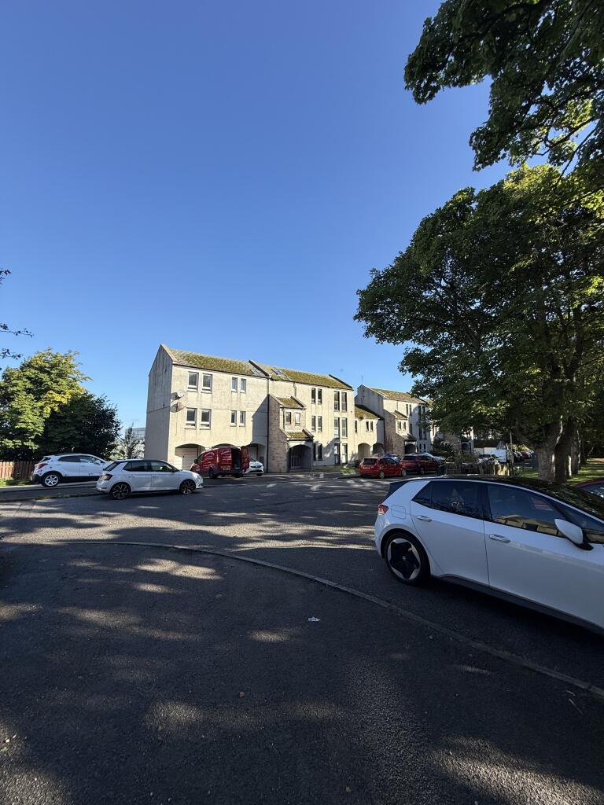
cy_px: 402
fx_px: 326
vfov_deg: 102.1
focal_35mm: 14
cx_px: 302
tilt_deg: +6.5
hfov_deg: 85.7
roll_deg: -0.1
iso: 50
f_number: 2.2
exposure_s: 1/1211
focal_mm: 2.22
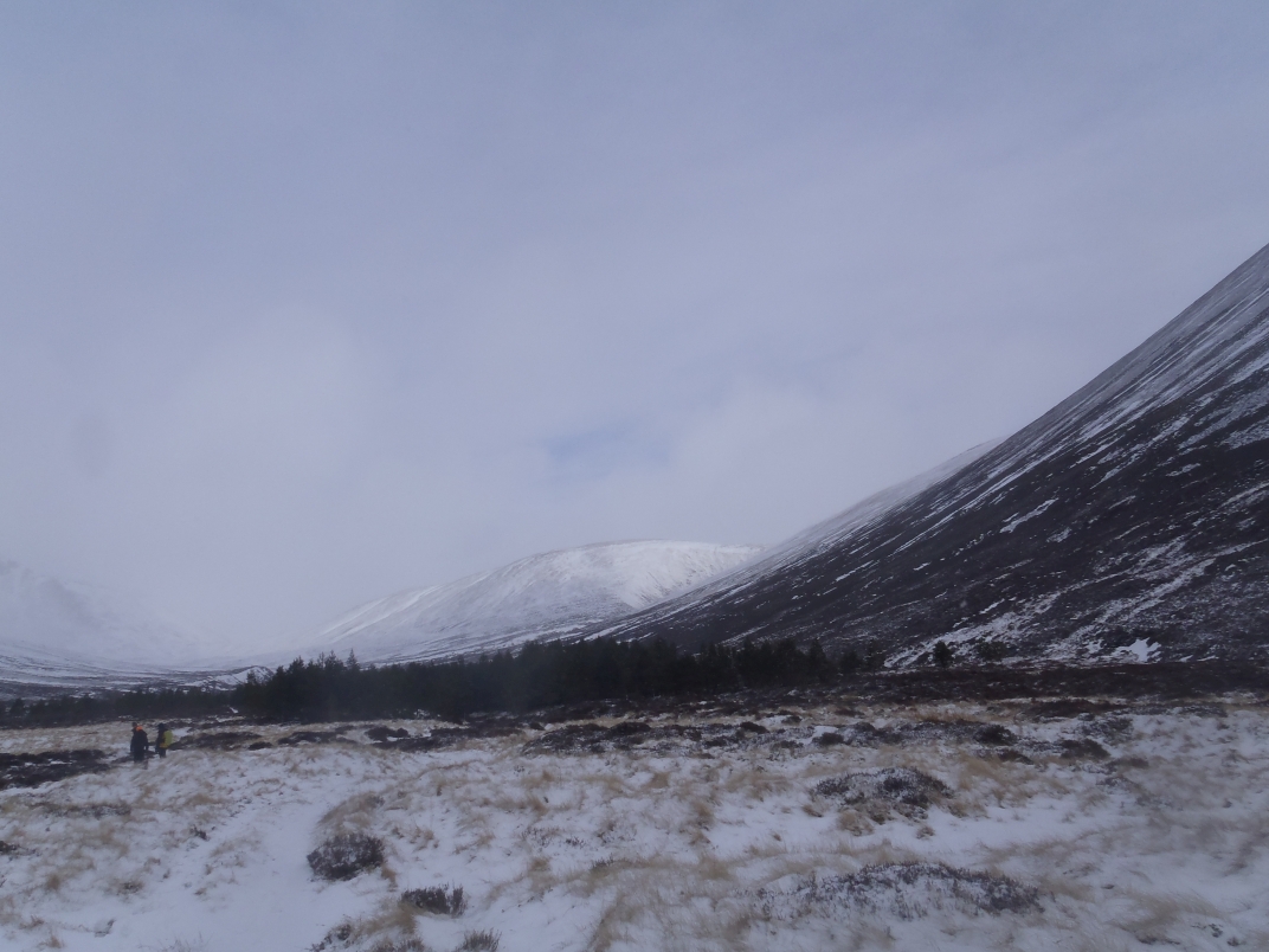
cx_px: 634
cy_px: 476
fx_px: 1026
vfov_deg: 49.7
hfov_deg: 63.4
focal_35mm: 28
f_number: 5.6
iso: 80
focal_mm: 5
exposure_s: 1/640
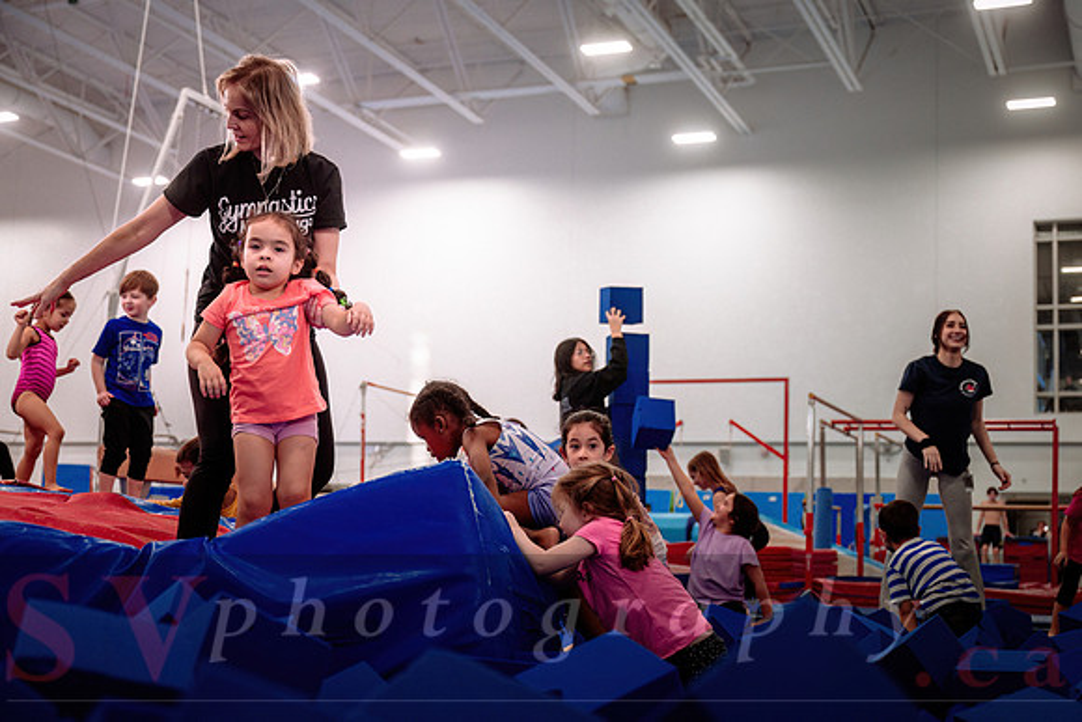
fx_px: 1398
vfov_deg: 29.0
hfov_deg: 42.3
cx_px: 566
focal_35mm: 46
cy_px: 362
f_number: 2.8
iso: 1600
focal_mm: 43
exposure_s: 1/400
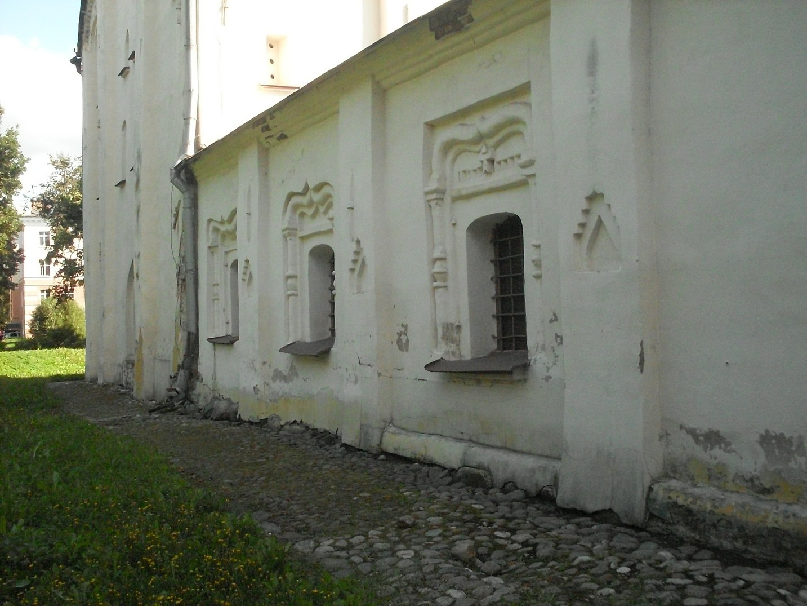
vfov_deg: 37.7
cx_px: 404
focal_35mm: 38
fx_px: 886
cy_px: 303
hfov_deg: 49.0
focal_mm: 6.3
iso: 400
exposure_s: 1/250
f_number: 8.4
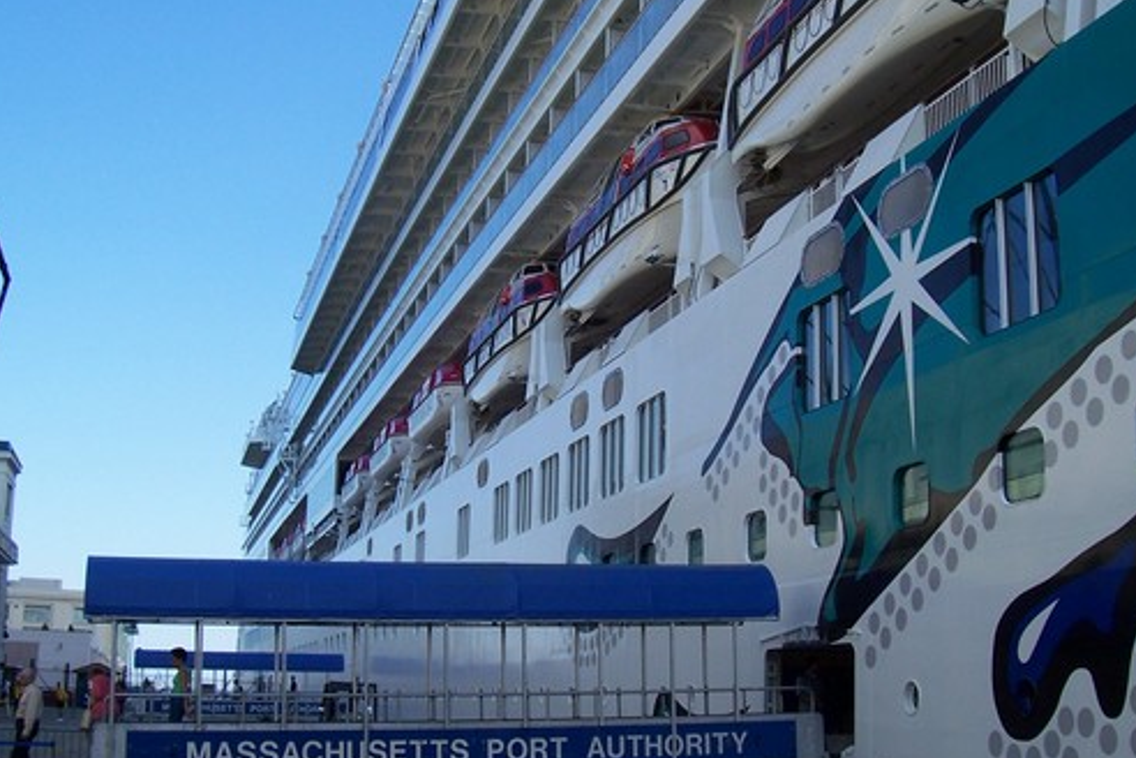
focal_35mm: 46
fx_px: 1451
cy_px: 400
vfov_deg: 29.2
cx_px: 543
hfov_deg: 42.7
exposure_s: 1/250
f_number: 5.6
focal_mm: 5.6
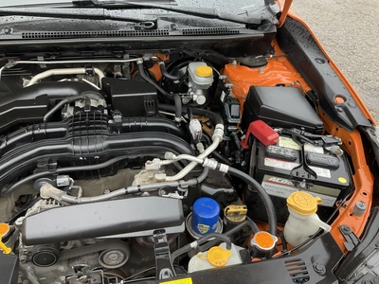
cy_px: 142
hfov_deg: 61.7
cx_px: 190
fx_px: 318
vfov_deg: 48.2
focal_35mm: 29
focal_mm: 3
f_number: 1.8
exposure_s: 1/122
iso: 40
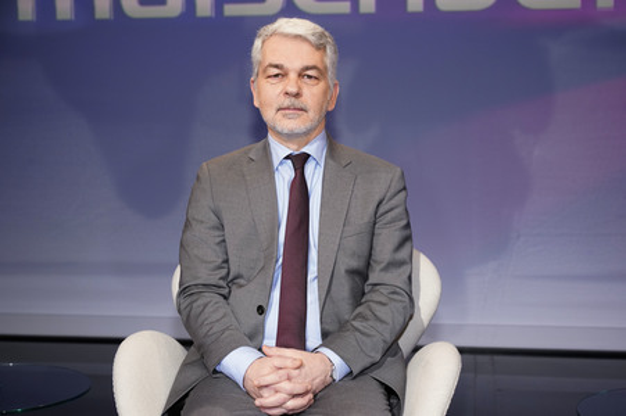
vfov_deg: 27.5
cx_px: 313
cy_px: 208
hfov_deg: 40.4
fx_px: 851
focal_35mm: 49
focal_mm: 49
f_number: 5
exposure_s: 1/125
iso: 2000
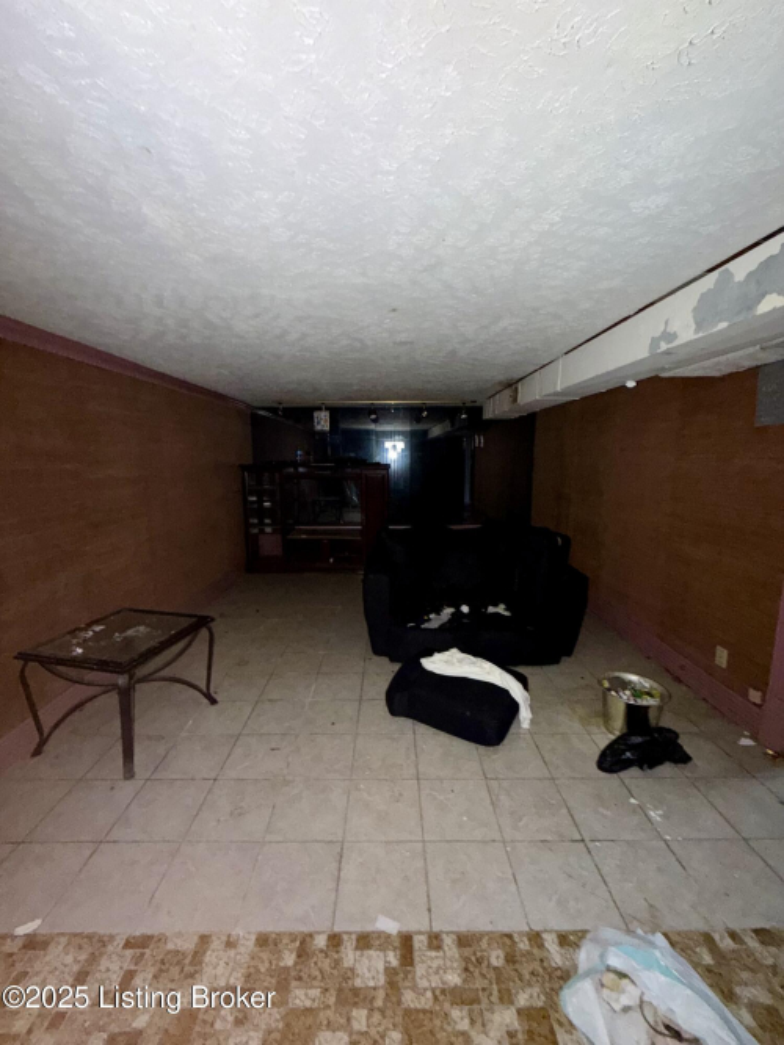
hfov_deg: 85.7
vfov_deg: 102.1
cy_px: 522
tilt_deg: -8.3
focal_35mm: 14
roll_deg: +1.3
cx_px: 392
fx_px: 423
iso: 320
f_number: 2.2
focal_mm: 2.22
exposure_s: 1/16
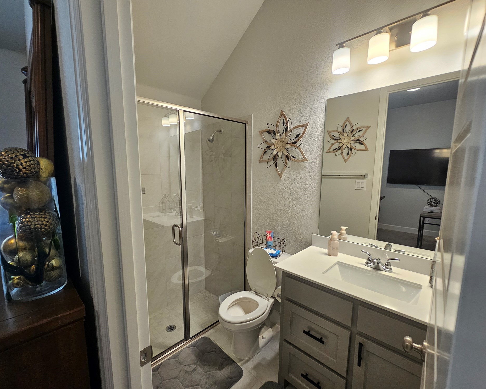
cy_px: 201
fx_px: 201
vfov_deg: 88.0
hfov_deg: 100.5
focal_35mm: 14
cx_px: 224
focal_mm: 2.2
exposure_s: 1/60
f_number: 2.2
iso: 160
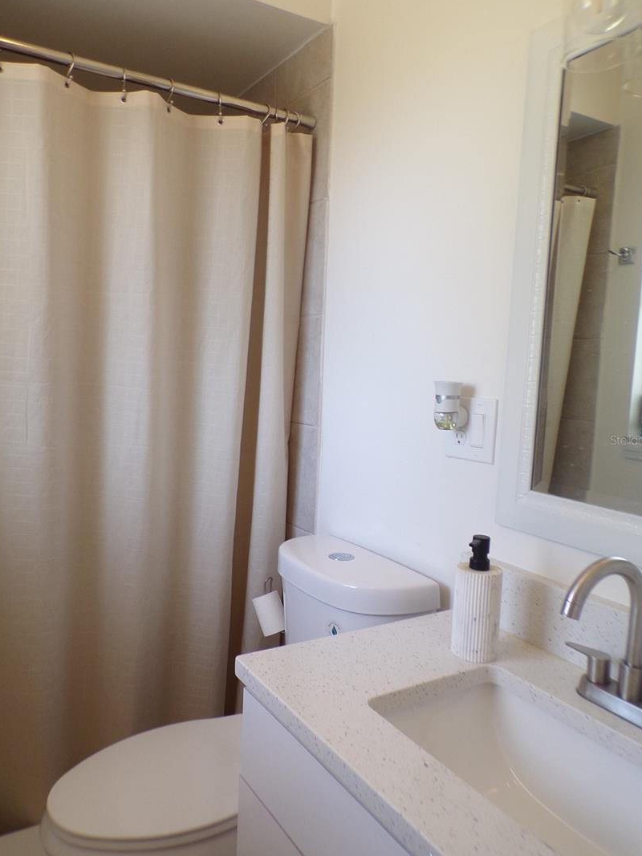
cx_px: 306
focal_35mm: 27
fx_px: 668
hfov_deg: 51.3
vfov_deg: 65.3
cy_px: 440
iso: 84
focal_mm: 4.3
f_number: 3
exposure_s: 1/34
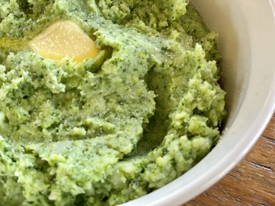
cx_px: 138
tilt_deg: -59.5
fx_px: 413
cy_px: 103
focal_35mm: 52
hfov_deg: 36.8
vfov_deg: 28.0
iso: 125
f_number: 2
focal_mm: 6
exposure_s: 1/122
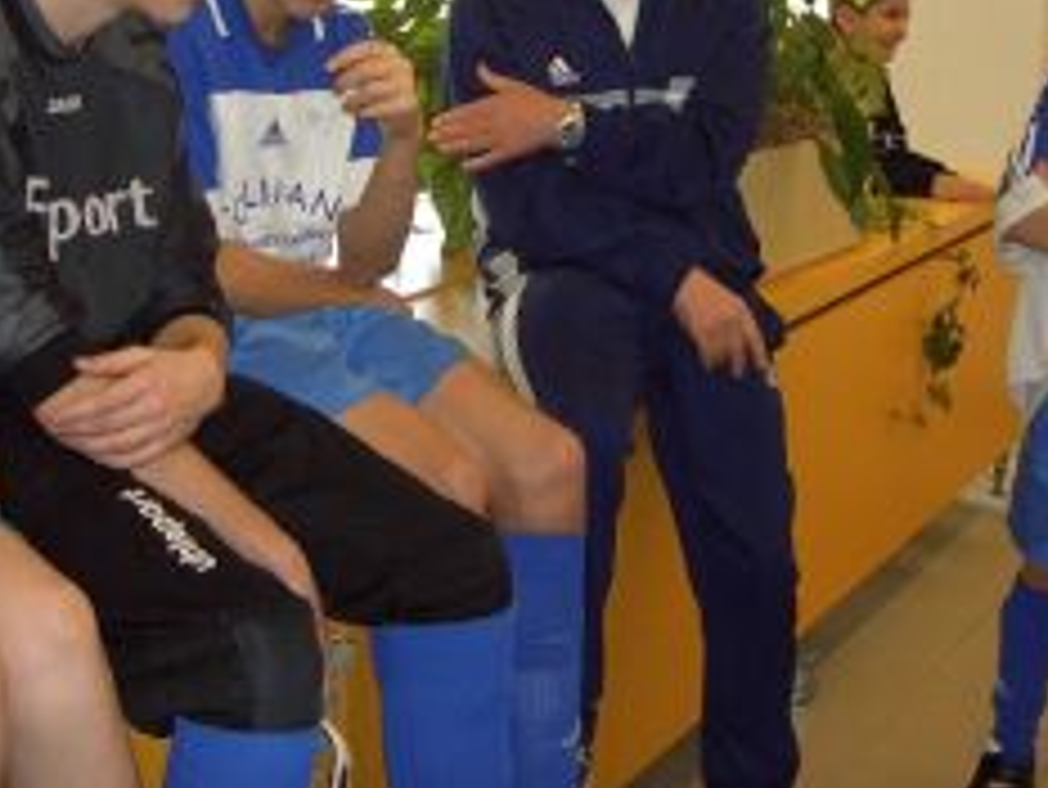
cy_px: 131
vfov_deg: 21.6
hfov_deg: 28.9
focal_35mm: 67
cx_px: 454
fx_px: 2029
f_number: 2.8
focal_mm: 8
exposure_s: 1/60
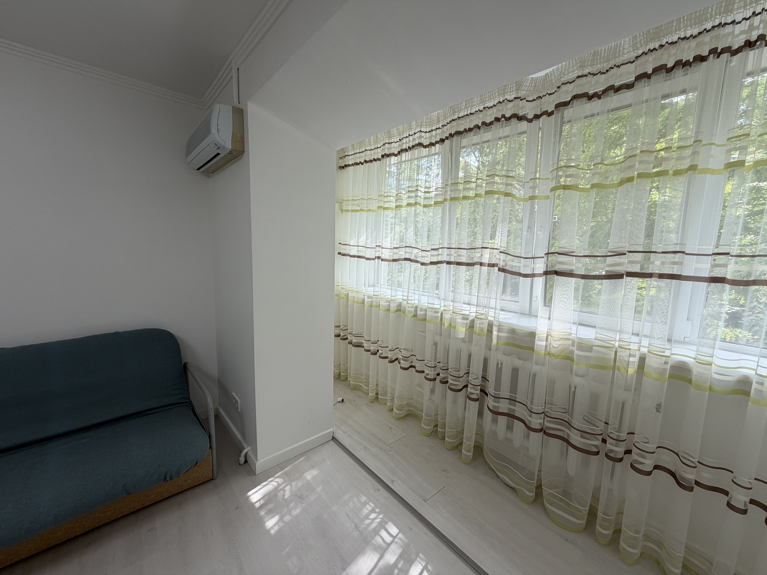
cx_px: 384
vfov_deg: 85.7
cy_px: 288
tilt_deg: -7.7
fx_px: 310
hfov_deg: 102.1
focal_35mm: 14
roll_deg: -2.2
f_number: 2.2
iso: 64
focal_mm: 2.22
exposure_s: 1/121
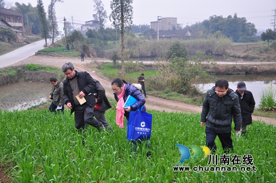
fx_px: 322
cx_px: 138
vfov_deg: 31.8
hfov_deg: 46.5
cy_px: 92
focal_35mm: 42
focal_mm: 28
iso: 200
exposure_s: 1/80
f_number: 4.5
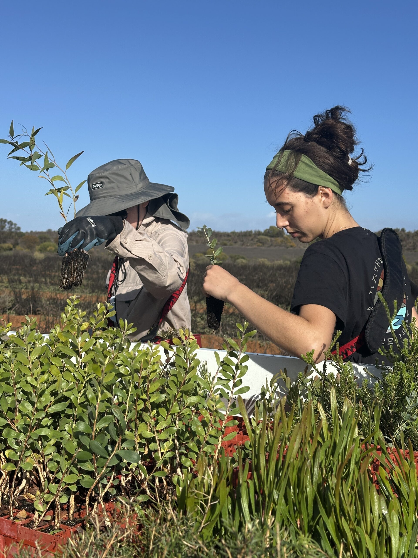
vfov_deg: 39.7
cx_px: 209
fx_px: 773
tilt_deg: -1.7
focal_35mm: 48
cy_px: 279
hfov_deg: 30.3
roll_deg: -1.7
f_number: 1.78
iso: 64
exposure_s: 1/4367
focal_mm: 6.86
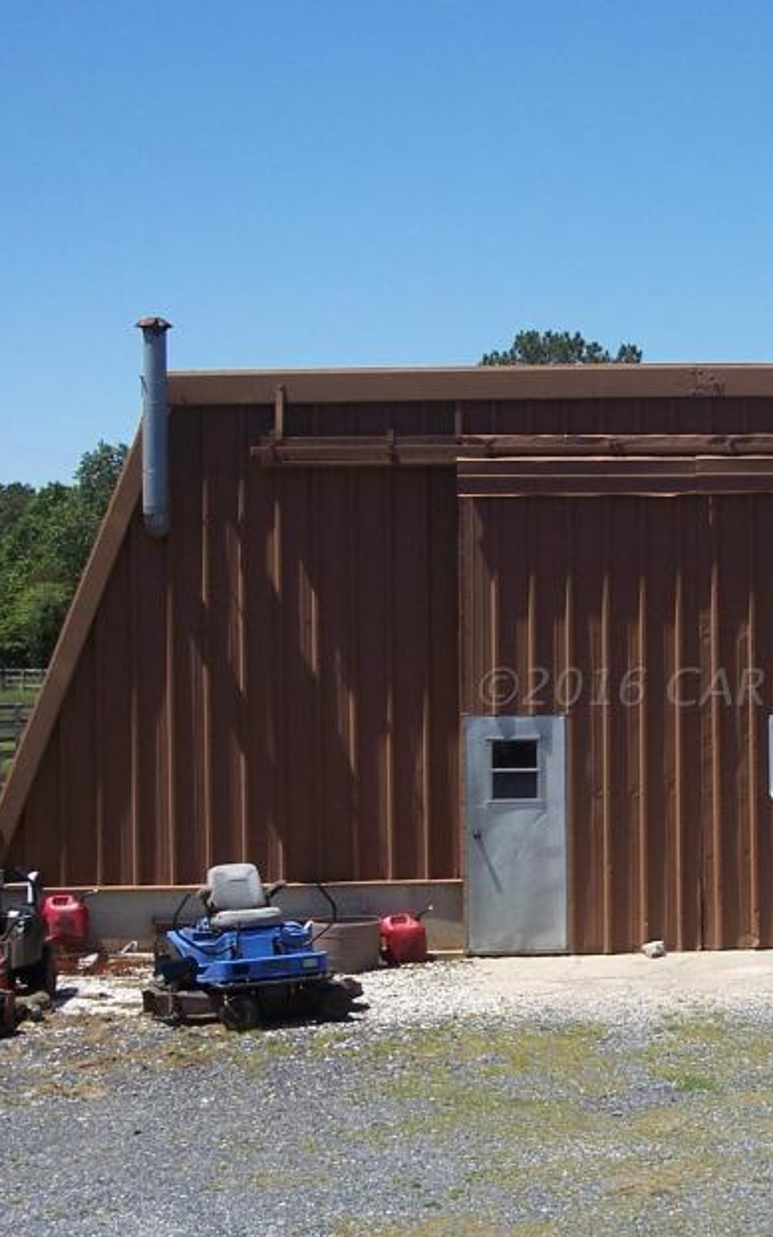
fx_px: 2294
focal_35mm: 68
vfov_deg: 30.2
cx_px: 680
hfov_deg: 18.8
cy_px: 687
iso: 100
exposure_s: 1/750
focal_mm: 8
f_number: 4
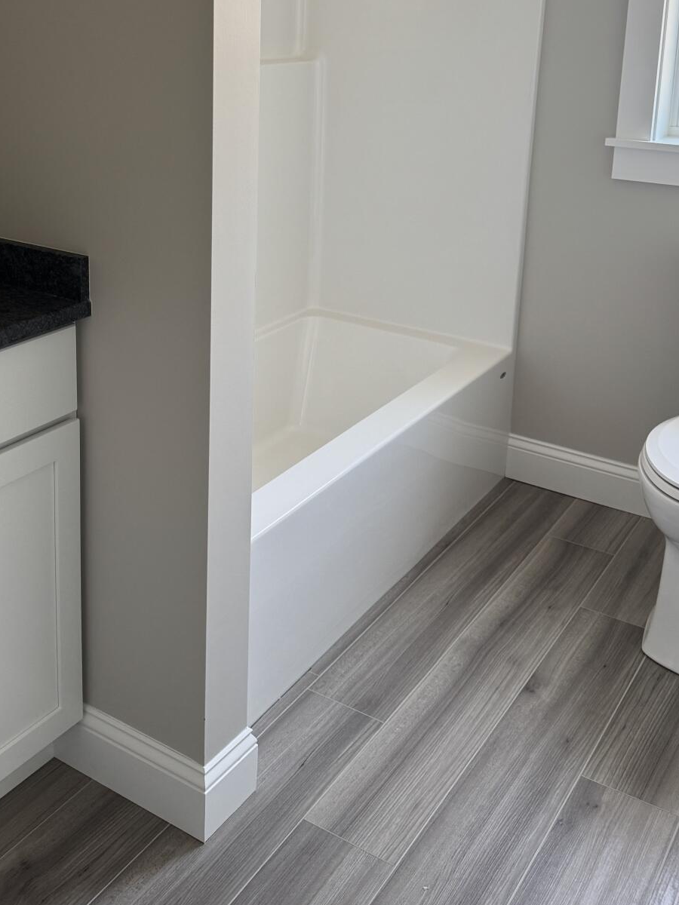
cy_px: 221
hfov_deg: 35.8
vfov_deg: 45.1
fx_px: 1046
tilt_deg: -13.3
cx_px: 269
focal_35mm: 40
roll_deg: -0.9
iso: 160
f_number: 1.78
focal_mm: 6.76
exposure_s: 1/60
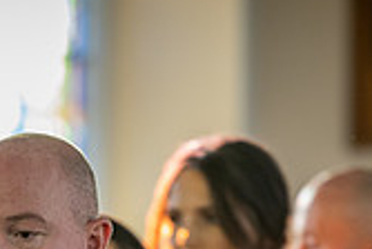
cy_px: 397
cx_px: 33
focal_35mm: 693
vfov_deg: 2.0
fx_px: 7174
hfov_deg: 3.0
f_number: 2.8
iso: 1000
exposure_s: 1/125
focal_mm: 200
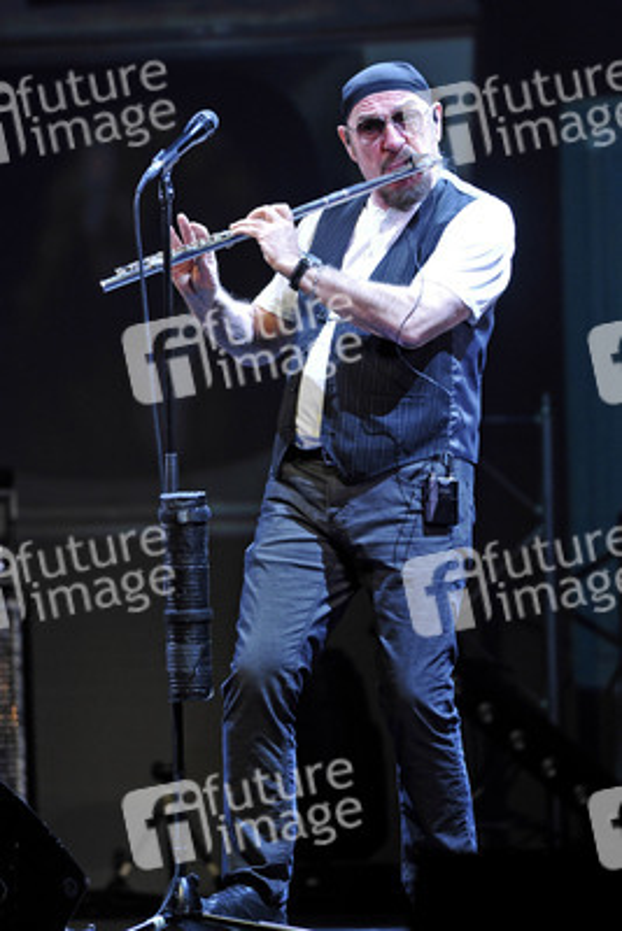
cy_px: 466
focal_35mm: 500
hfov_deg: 2.8
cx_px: 311
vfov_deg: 4.1
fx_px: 12946
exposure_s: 1/400
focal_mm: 500
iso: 1600
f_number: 5.6
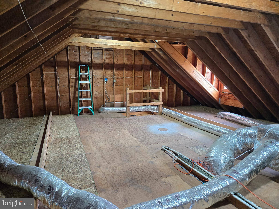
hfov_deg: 73.9
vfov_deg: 58.9
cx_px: 140
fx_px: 185
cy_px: 104
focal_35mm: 23
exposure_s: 1/120
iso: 640
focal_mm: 5.4
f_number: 1.8
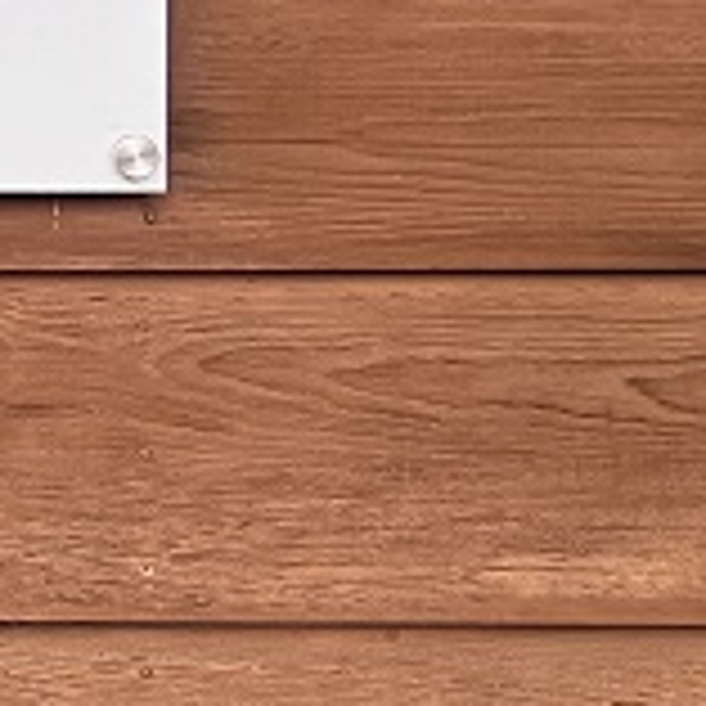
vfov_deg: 14.5
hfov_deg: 13.2
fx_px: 2746
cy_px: 106
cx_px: -578
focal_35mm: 119
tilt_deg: -0.2
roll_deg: +0.3
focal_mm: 5.7
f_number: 1.5
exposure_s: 1/359
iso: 50
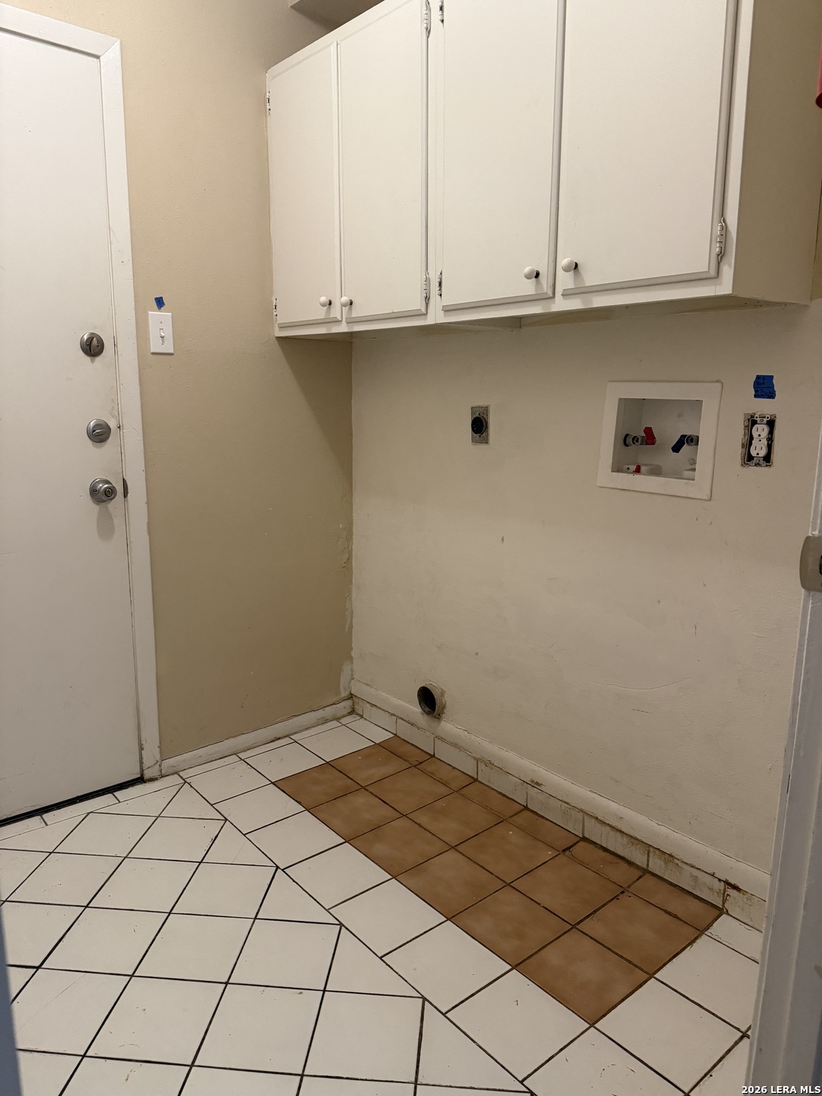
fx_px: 760
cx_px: 411
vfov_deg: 71.6
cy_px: 548
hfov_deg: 56.8
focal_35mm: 24
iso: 400
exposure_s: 1/60
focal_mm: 6.76
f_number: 1.78
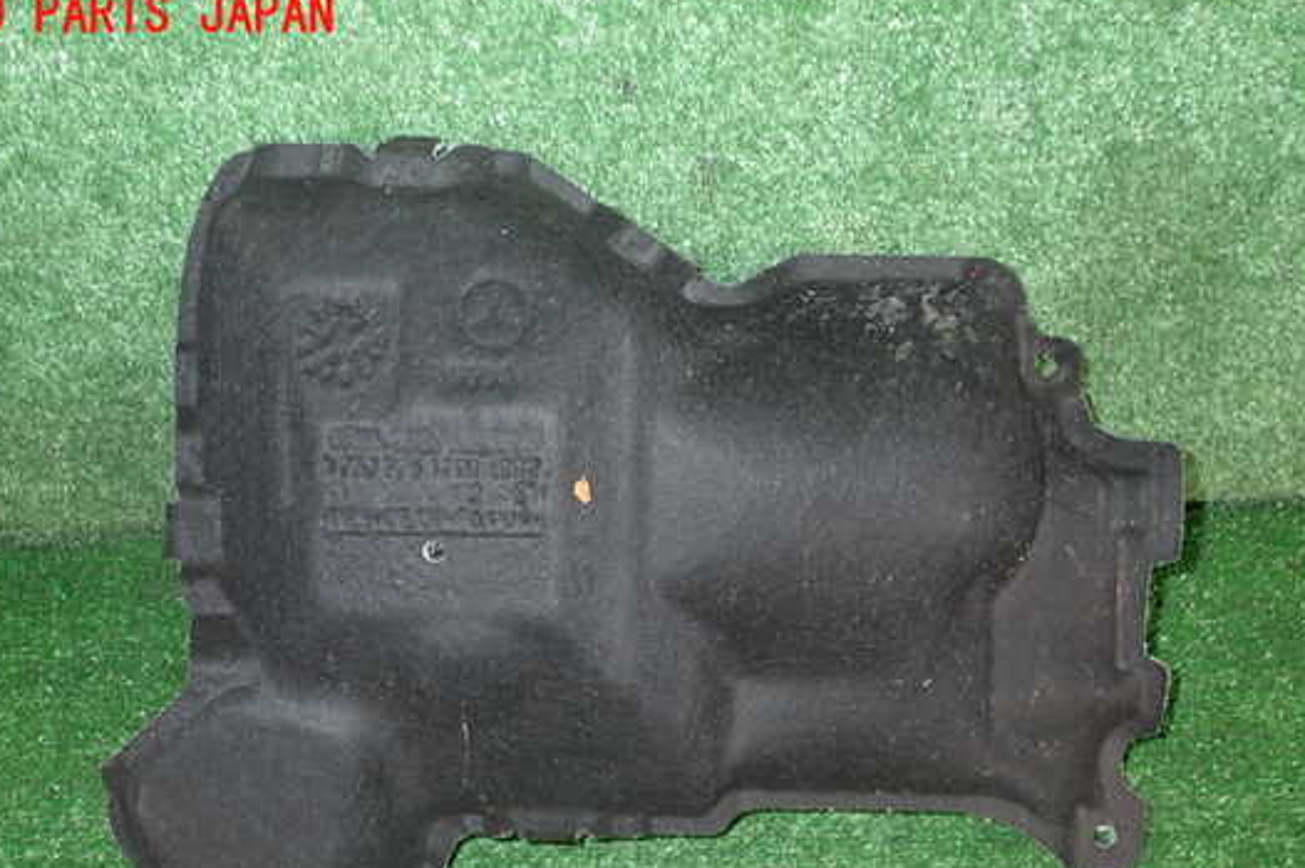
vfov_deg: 34.8
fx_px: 1377
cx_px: 628
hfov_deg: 50.7
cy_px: 543
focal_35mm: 38
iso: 200
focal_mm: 5.79
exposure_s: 1/30
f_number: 2.4
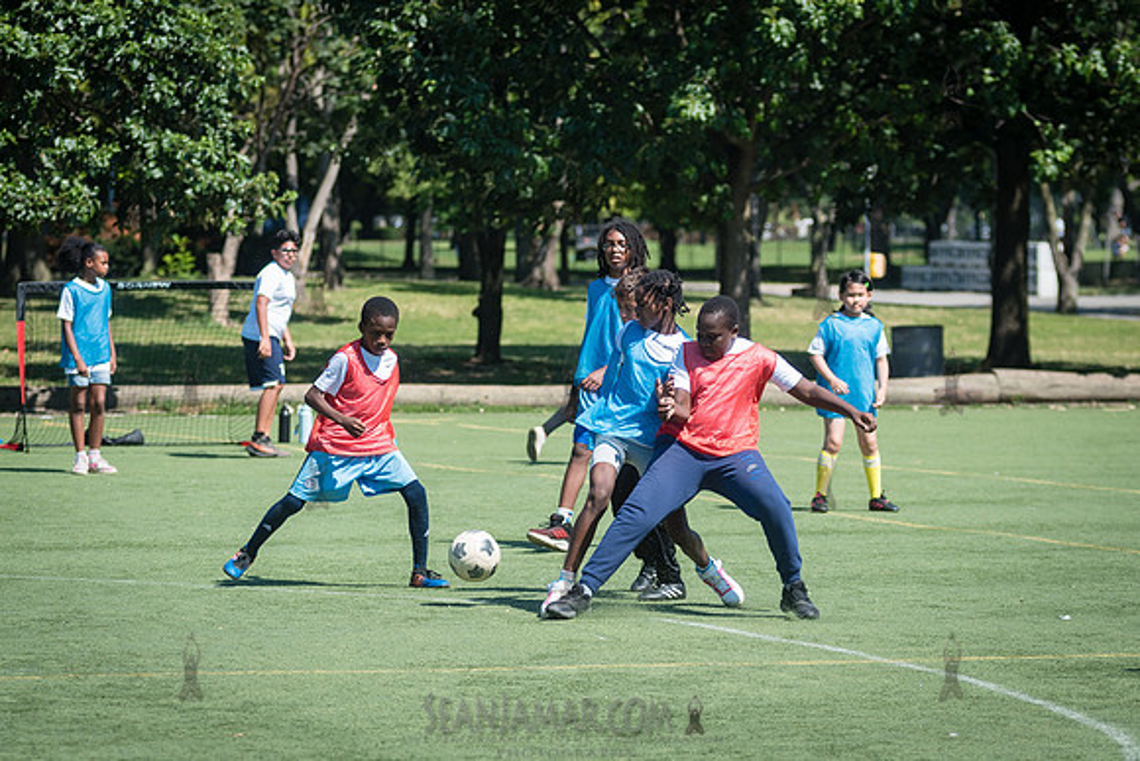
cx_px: 595
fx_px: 5610
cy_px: 477
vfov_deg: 7.8
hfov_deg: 11.6
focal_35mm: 177
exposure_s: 1/1250
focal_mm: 120
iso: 200
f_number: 4
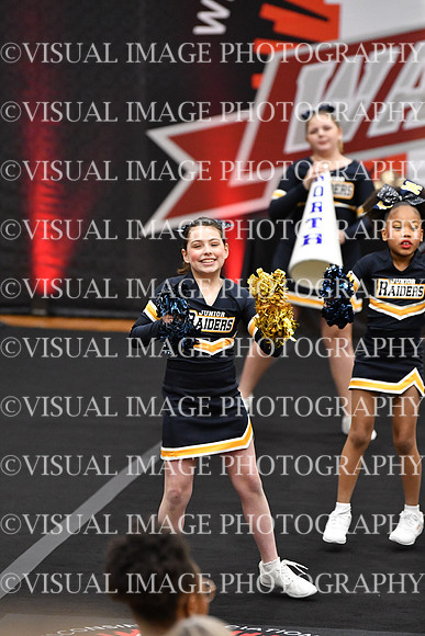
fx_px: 3982
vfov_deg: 9.1
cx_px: 212
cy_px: 318
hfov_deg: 6.1
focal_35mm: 225
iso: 5000
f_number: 2.8
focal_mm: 150
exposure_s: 1/800
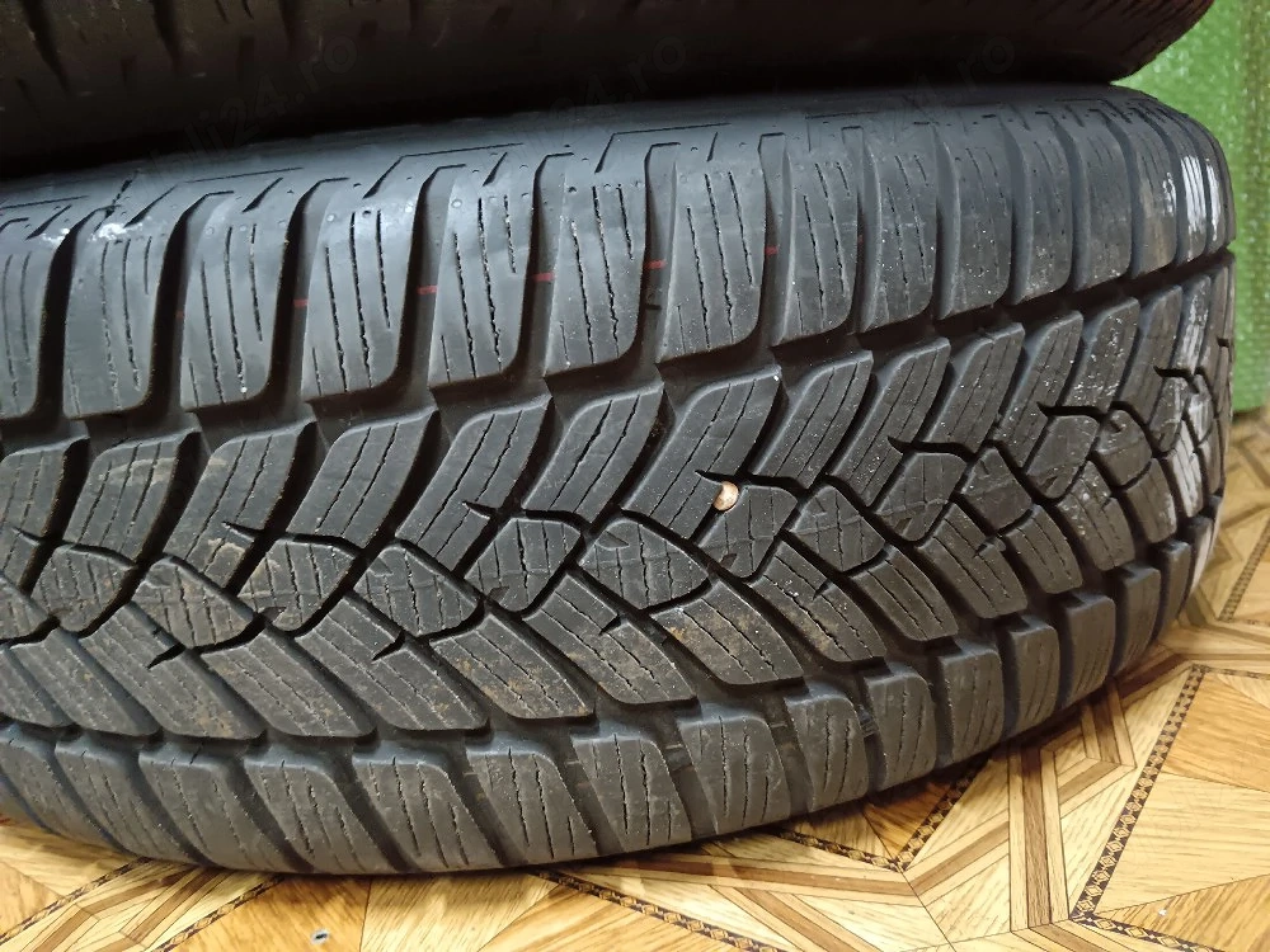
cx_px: 635
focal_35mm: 27
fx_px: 991
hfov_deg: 65.3
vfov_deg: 51.4
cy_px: 476
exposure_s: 1/100
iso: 5623
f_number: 1.9
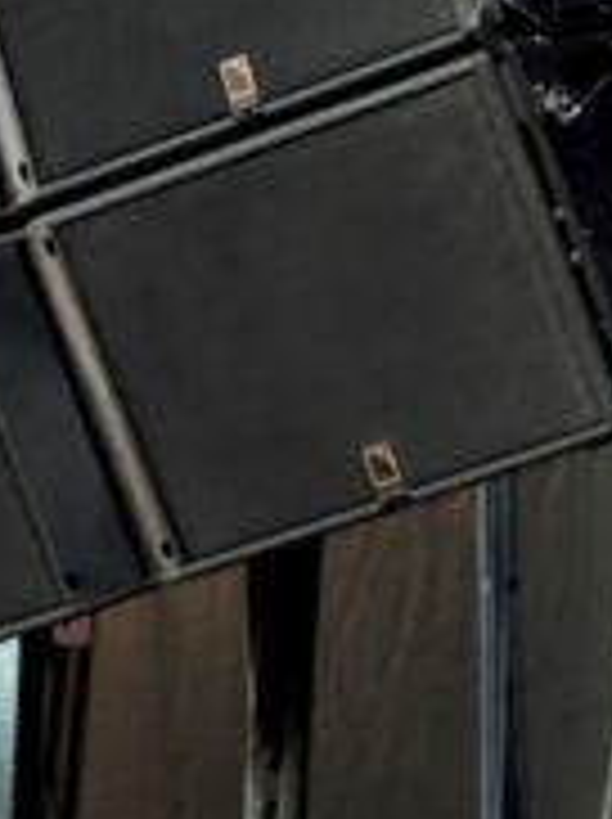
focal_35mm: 353
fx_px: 8341
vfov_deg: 5.6
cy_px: 837
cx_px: 1678
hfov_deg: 4.1
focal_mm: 58
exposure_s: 1/160
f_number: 4.5
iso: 500
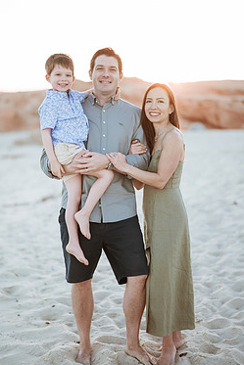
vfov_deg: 28.8
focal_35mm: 70
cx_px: 105
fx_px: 711
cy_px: 172
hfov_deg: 19.5
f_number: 1.4
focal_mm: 58
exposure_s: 1/1000
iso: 100
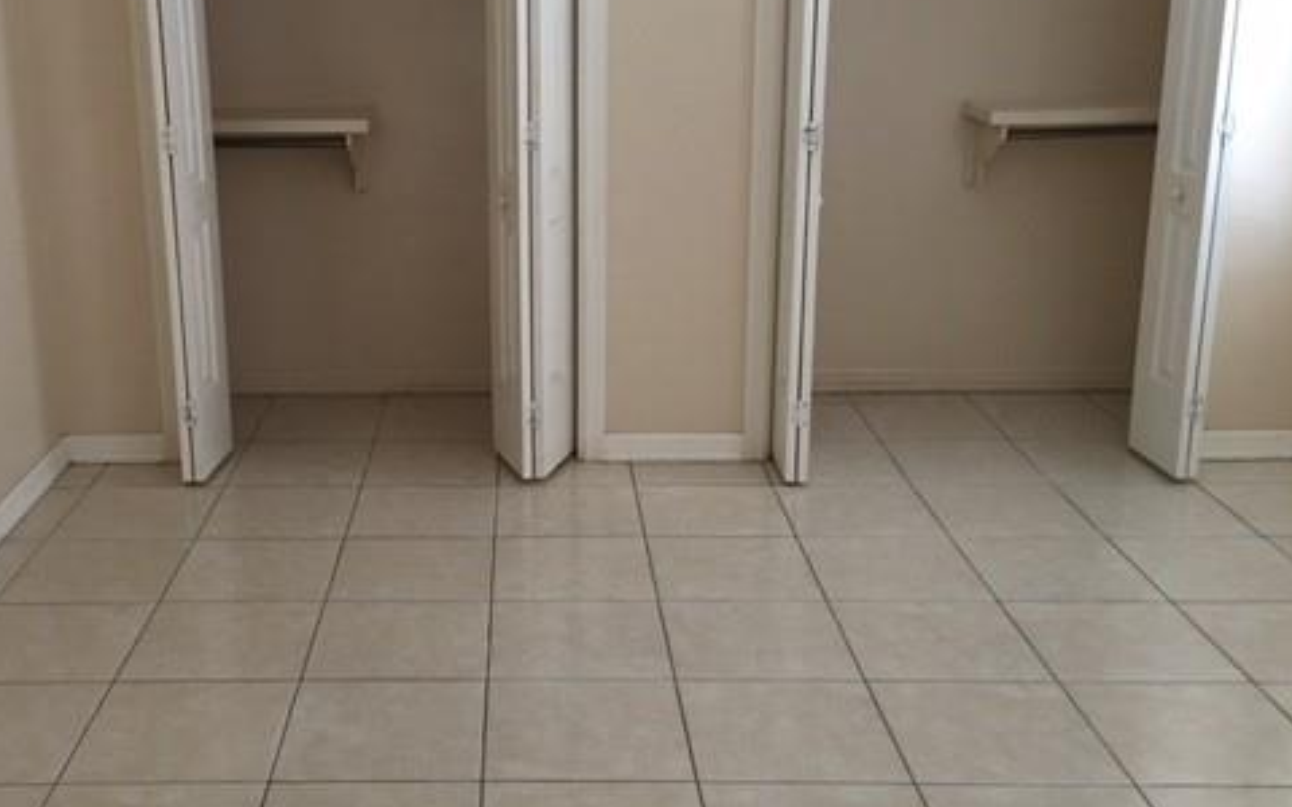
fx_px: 1444
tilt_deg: -14.3
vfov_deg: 31.2
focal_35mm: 41
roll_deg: +0.3
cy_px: 344
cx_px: 501
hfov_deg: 47.9
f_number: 2.2
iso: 80
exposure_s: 1/15
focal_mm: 4.15
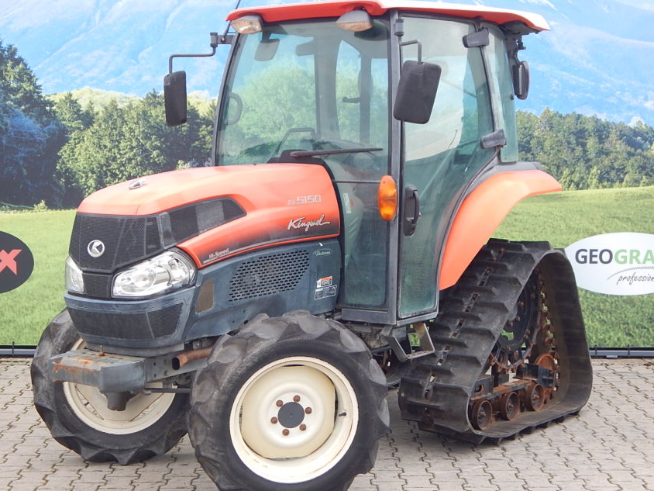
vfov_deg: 22.9
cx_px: 309
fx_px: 1209
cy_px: 261
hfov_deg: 30.3
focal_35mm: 64
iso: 125
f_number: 3.8
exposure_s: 1/50
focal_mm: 9.7
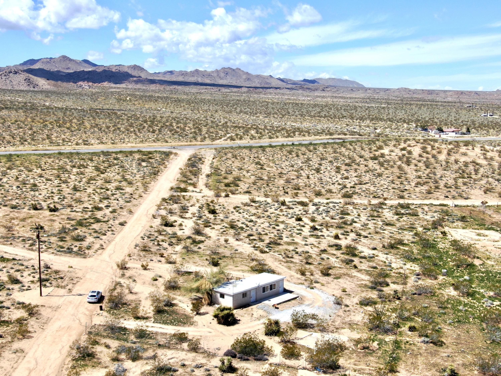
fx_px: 608
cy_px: 188
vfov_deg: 34.3
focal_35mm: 42
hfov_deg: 44.8
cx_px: 250
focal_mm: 7.23
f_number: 3.6
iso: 100
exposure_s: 1/1250
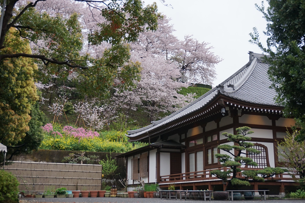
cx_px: 152
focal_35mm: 46
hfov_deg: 42.8
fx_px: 389
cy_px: 102
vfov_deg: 29.2
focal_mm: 31
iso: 400
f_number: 5
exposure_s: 1/60
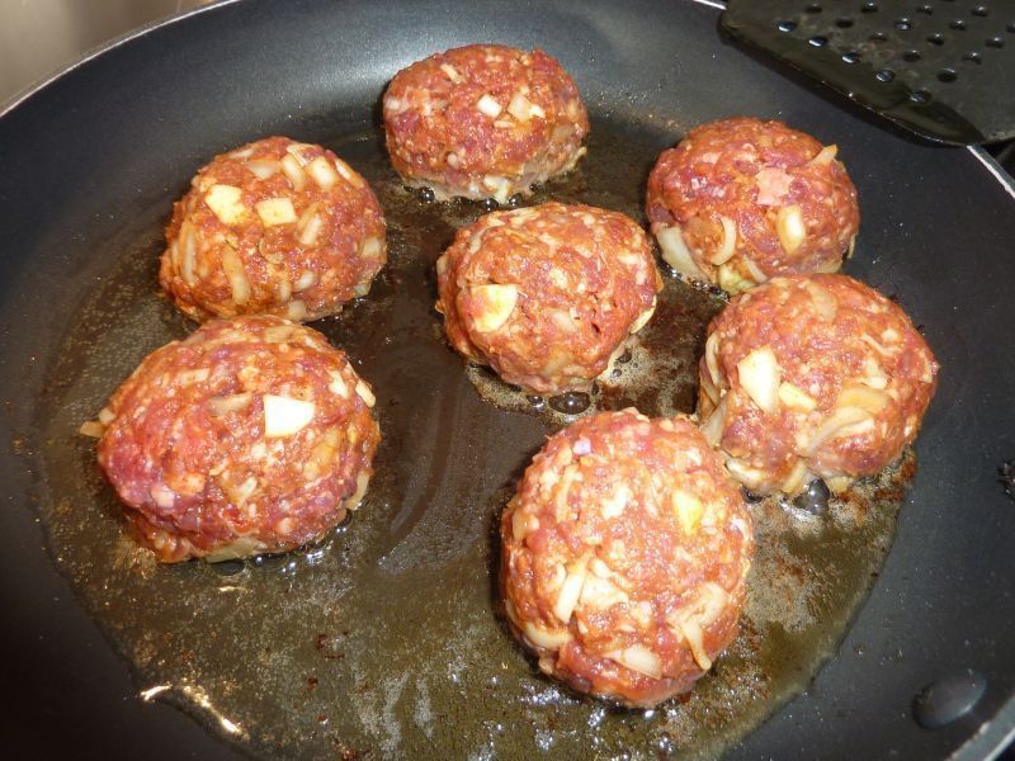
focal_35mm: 25
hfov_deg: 69.4
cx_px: 508
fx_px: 733
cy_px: 380
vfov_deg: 54.9
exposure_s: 1/30
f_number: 3.3
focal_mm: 4.1
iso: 100
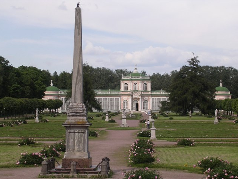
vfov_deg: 12.8
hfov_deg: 17.0
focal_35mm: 116
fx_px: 798
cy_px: 90
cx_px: 118
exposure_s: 1/344
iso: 100
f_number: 4.9
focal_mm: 17.4
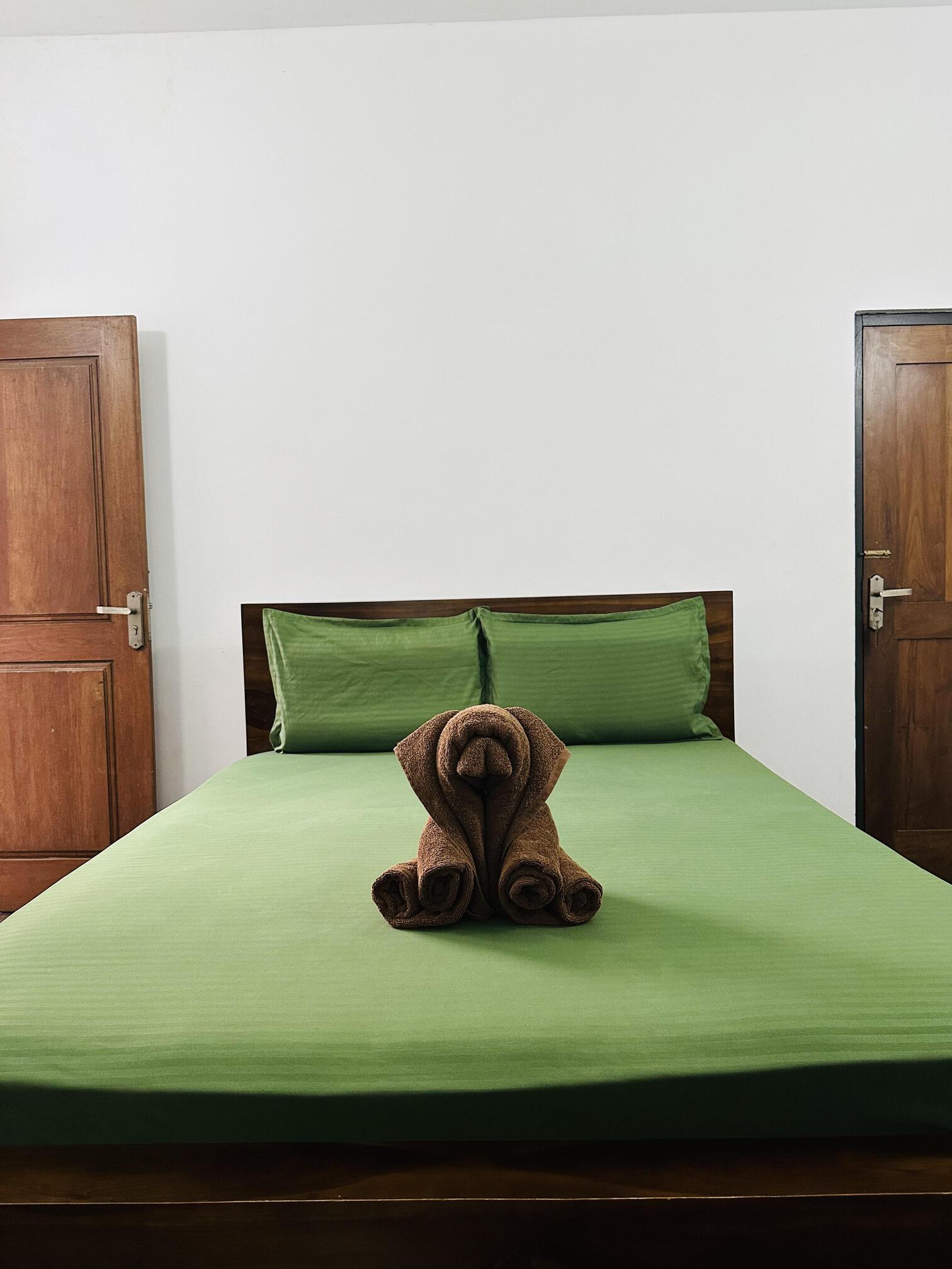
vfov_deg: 71.6
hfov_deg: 56.8
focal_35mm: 24
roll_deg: +0.4
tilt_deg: -2.4
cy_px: 634
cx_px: 476
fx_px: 880
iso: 250
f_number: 1.78
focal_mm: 6.86
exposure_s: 1/50
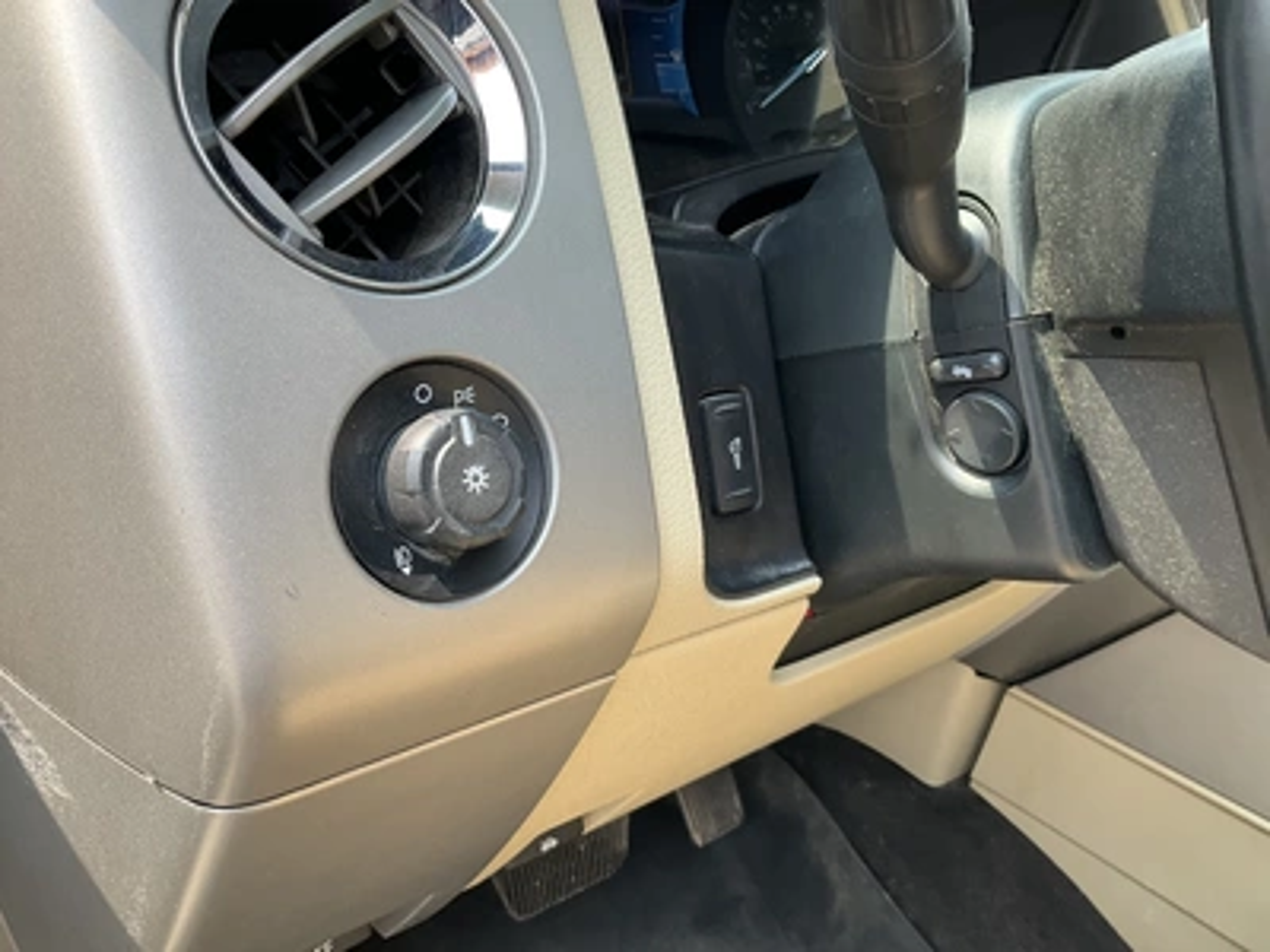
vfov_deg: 48.2
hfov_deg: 61.7
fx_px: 1064
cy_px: 476
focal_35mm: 29
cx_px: 635
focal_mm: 3
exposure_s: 1/153
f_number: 1.8
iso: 20
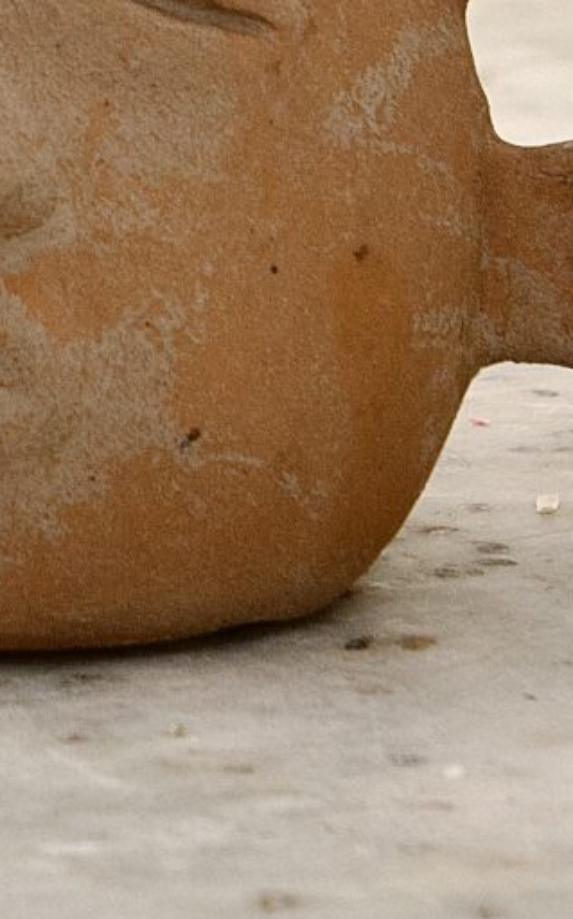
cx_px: 16
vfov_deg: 6.4
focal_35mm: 323
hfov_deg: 4.1
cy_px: -791
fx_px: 8077
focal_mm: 38
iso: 200
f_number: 4.5
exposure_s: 1/200
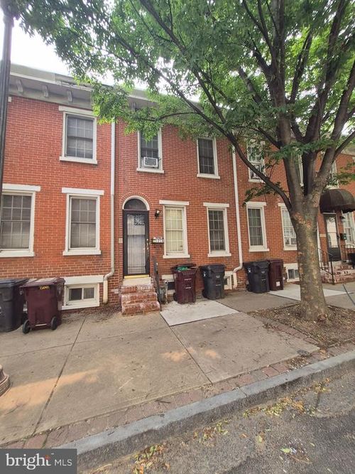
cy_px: 237
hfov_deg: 89.9
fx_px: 178
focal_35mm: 13
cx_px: 178
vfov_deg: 106.2
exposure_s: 1/164
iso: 40
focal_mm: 1.74
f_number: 2.2
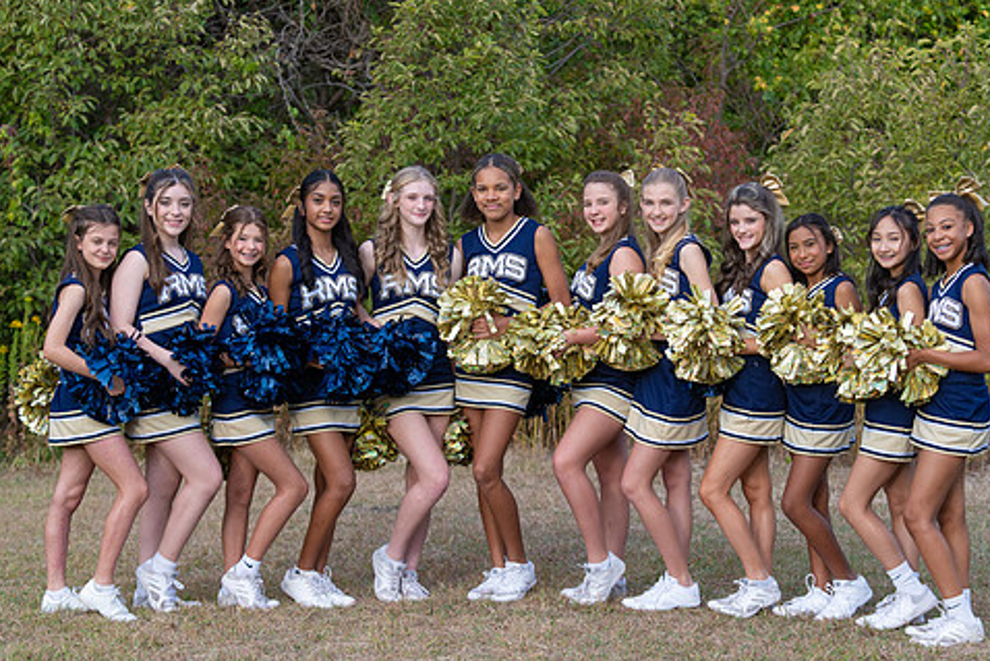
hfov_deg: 23.9
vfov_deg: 16.1
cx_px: 526
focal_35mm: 85
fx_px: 2338
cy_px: 339
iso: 125
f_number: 3.5
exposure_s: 1/400
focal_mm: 70
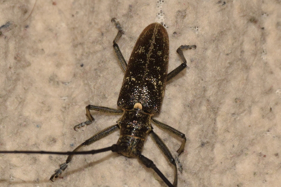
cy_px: 94
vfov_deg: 6.5
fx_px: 1639
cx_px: 140
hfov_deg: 9.8
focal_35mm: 210
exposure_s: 1/160
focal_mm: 140
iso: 500
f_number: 14
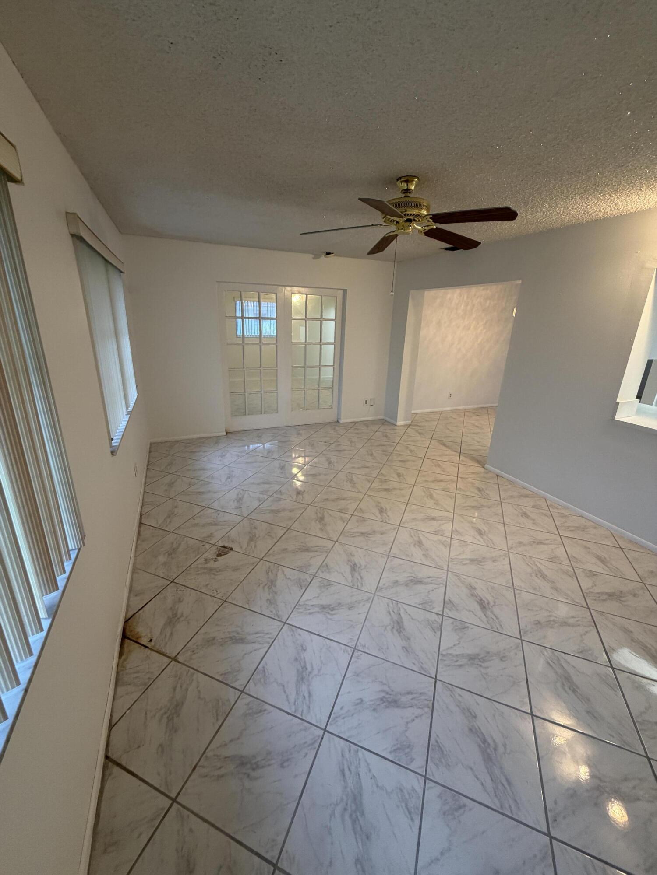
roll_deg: -2.3
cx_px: 328
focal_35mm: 14
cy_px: 438
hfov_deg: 85.7
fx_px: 354
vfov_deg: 102.1
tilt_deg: -17.7
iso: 200
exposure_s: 1/60
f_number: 2.2
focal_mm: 2.22
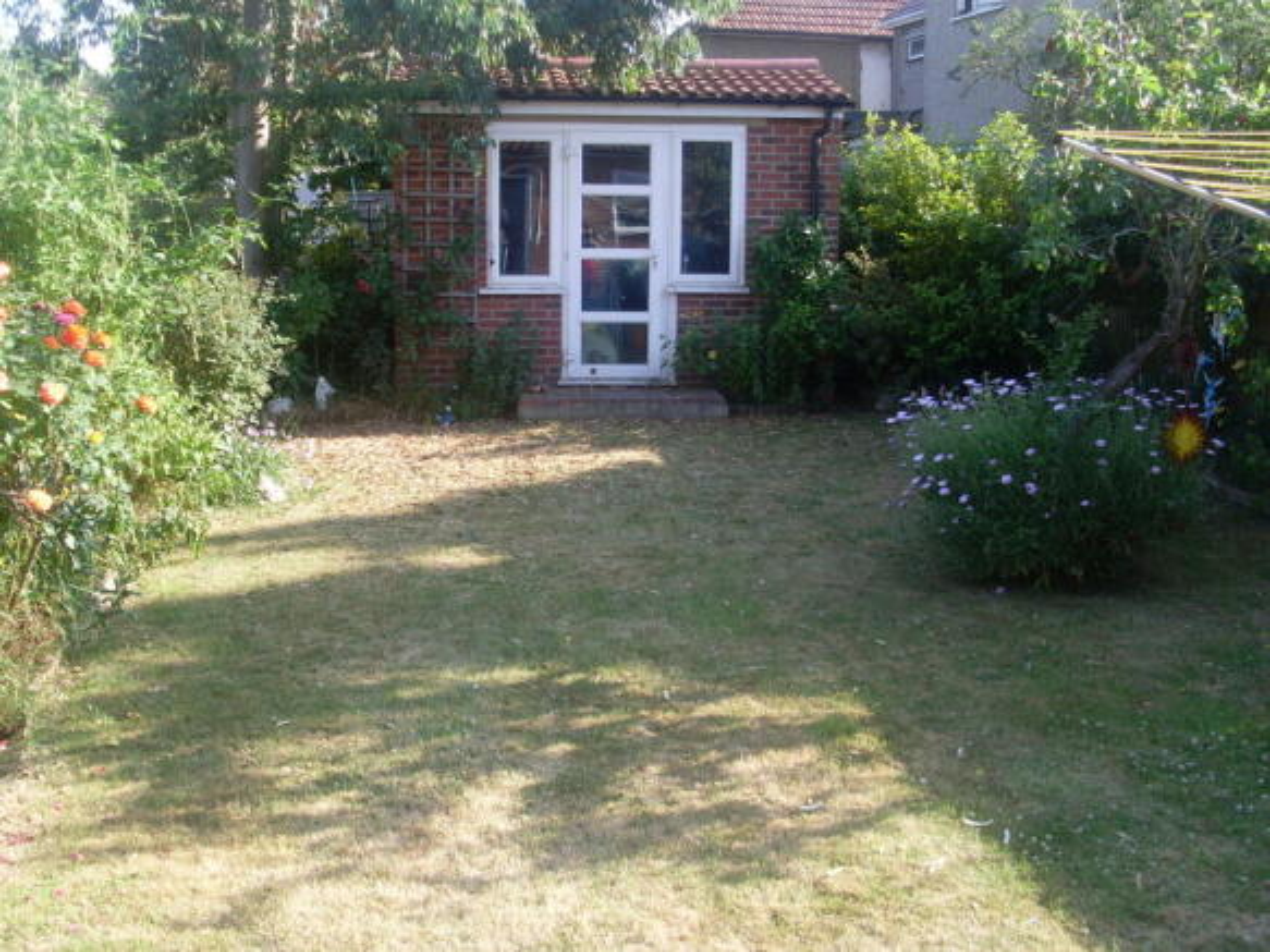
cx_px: 635
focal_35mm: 38
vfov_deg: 37.7
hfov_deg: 49.0
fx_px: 1394
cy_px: 476
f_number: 3
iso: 80
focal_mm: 6.3
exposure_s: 1/350
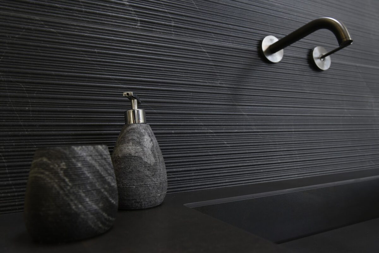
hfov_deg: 69.4
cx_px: 190
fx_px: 274
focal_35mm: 26
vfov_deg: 49.6
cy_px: 126
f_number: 5.6
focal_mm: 26
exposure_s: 1/25
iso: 1000
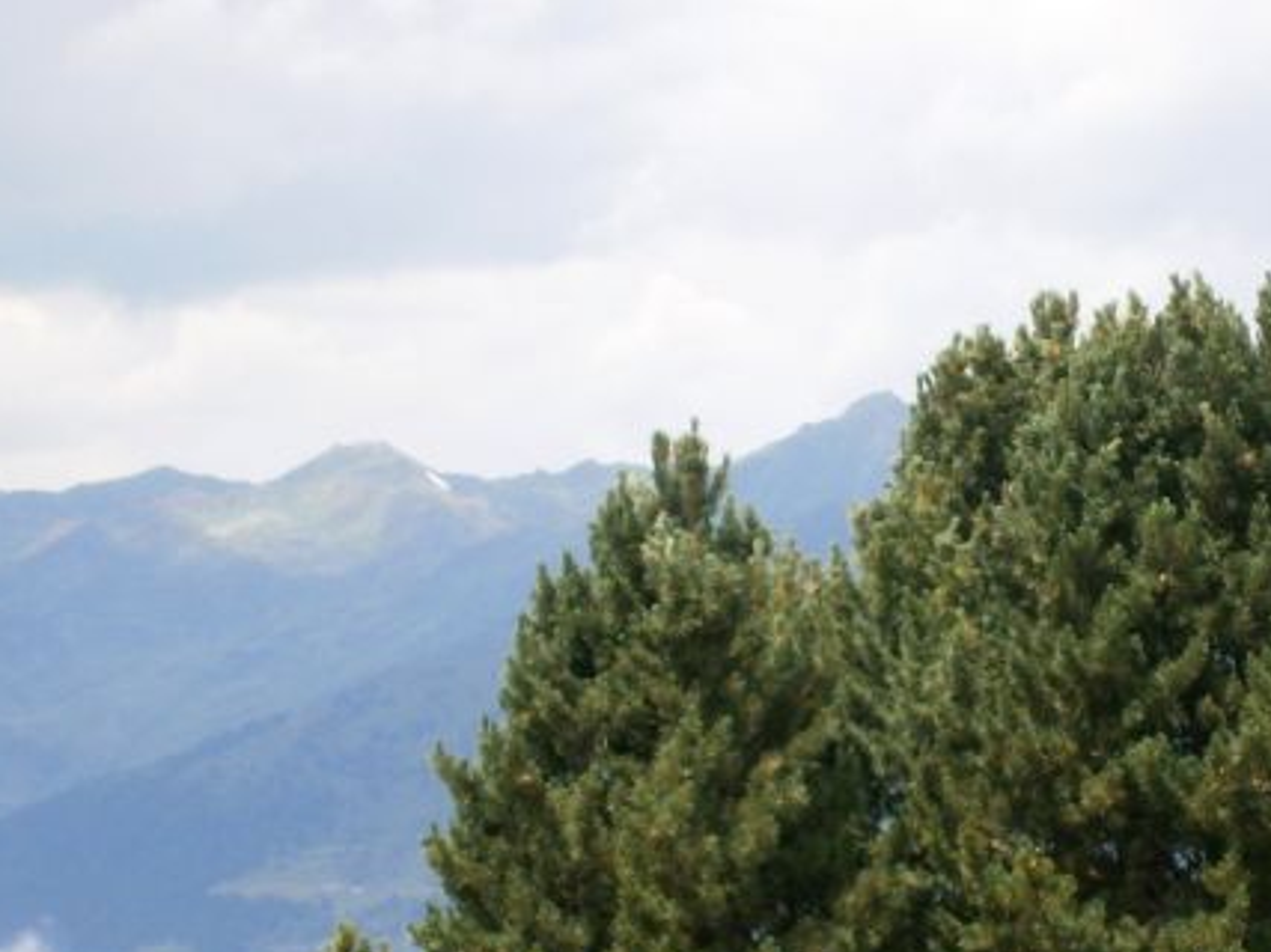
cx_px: 963
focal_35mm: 189
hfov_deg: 10.4
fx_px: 6938
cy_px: 837
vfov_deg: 7.8
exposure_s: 1/320
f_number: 5.4
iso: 80
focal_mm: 17.8
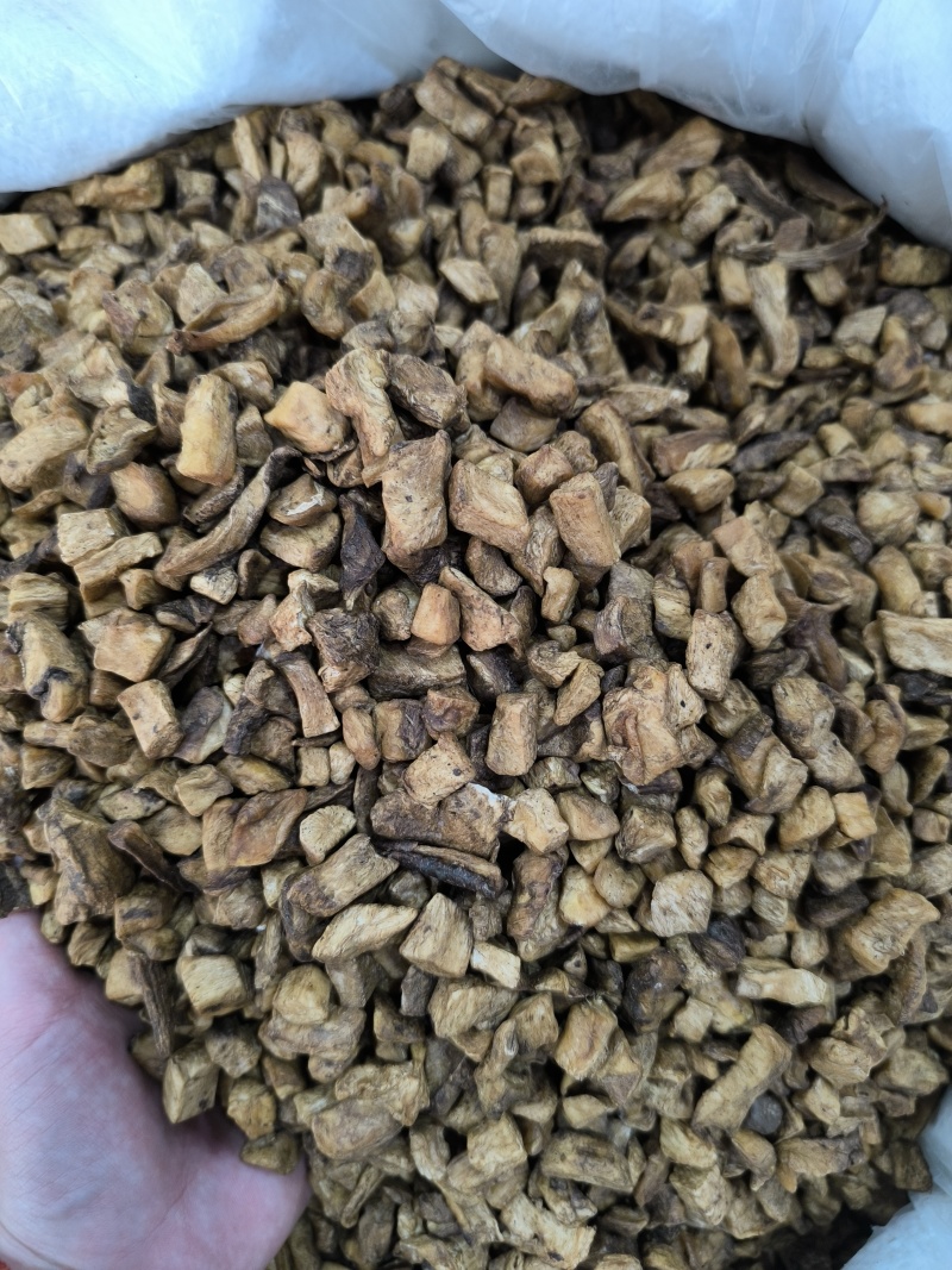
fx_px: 844
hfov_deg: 58.9
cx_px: 476
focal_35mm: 23
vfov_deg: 73.9
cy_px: 635
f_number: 1.65
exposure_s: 1/50
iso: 800
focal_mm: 6.14
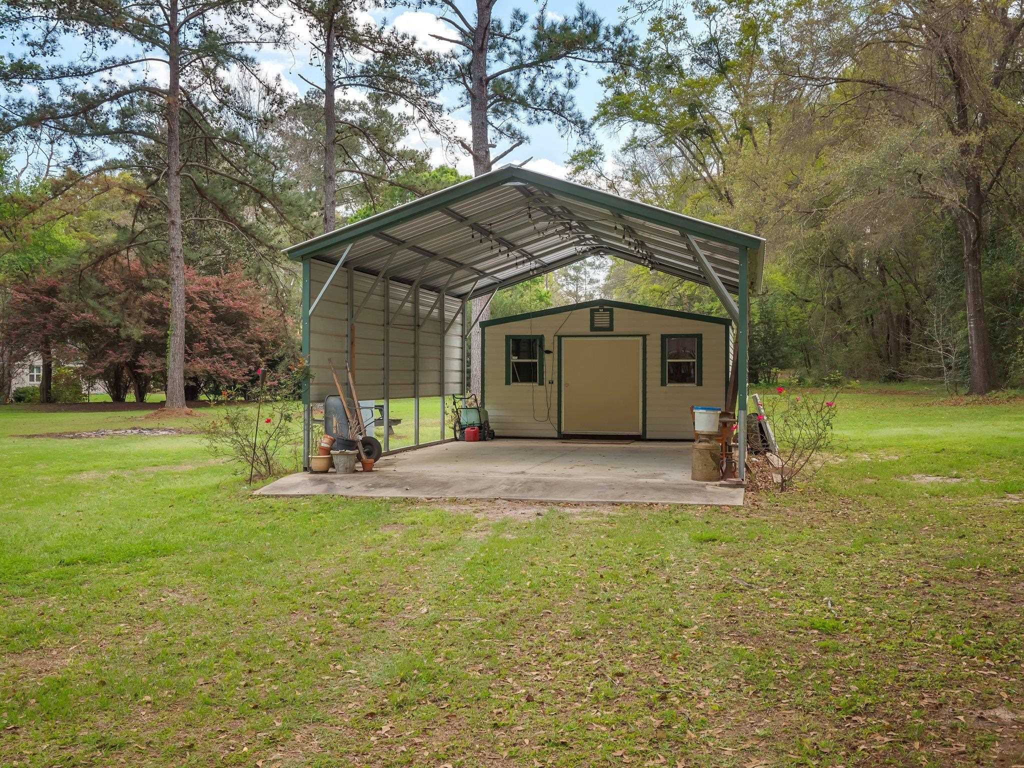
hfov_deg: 51.4
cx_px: 512
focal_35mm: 36
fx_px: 1065
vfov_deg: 39.7
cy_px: 384
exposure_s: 1/250
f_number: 5.6
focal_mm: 18
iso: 200
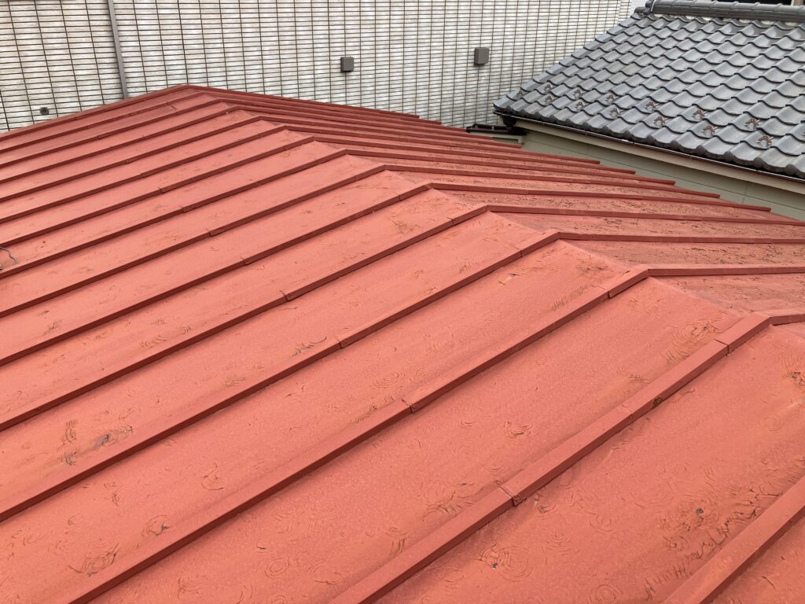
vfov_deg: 49.7
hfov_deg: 63.4
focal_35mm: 28
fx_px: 651
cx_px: 402
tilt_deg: -26.7
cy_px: 302
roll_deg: -0.1
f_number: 1.8
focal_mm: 3.99
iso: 32
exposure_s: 1/422
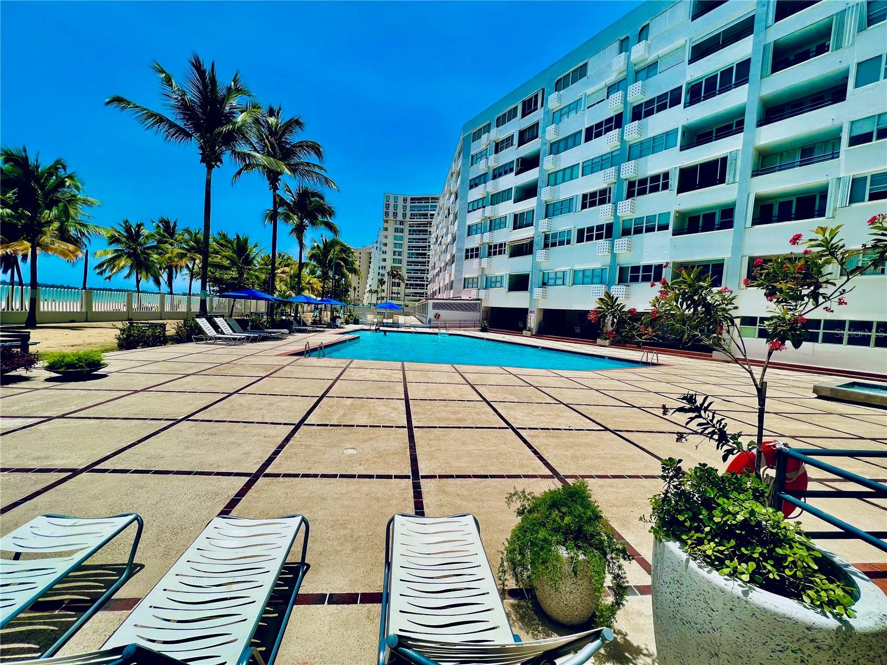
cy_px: 332
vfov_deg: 89.9
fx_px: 333
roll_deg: -3.2
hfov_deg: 106.2
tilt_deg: -3.4
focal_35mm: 13
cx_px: 444
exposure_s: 1/3040
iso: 32
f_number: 1.8
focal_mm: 1.57
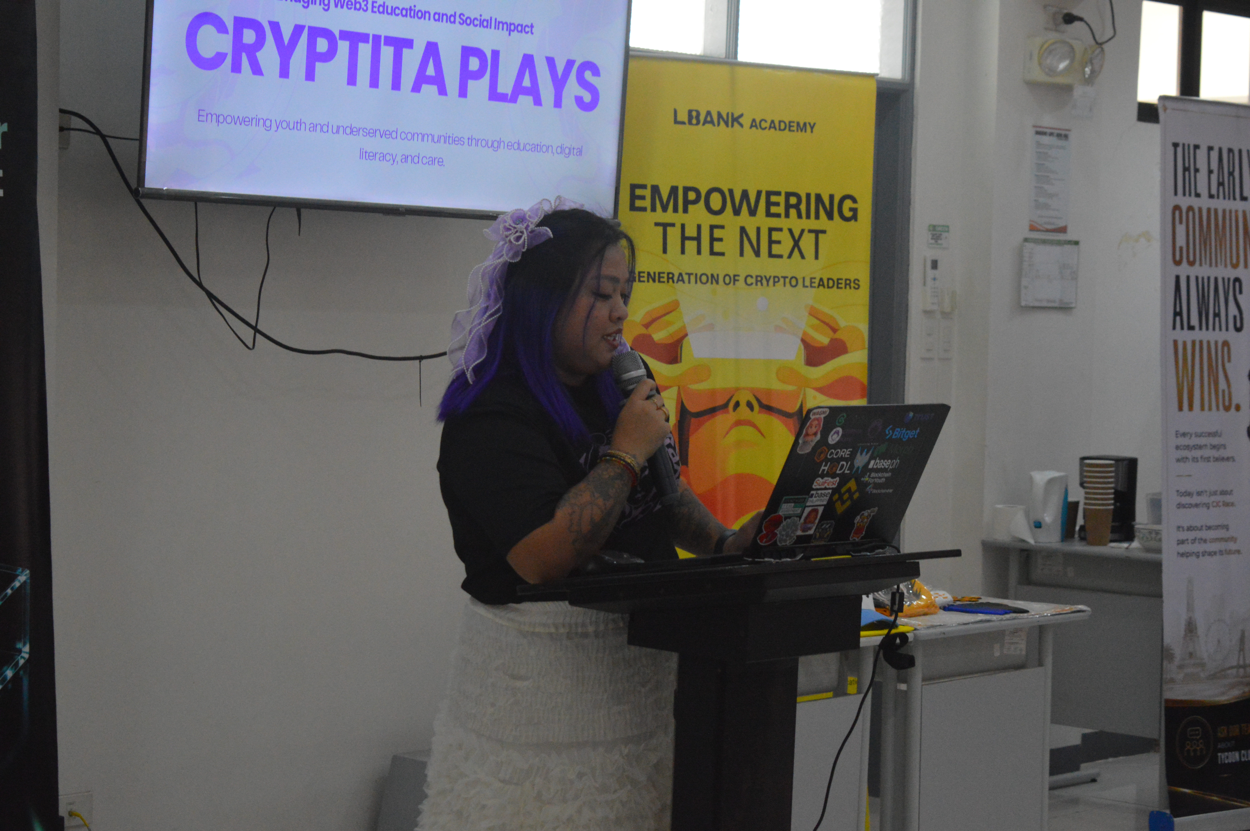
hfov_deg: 24.6
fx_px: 2862
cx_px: 625
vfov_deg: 16.5
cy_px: 416
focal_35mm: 82
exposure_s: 1/160
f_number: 5.6
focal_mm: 55
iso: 3200
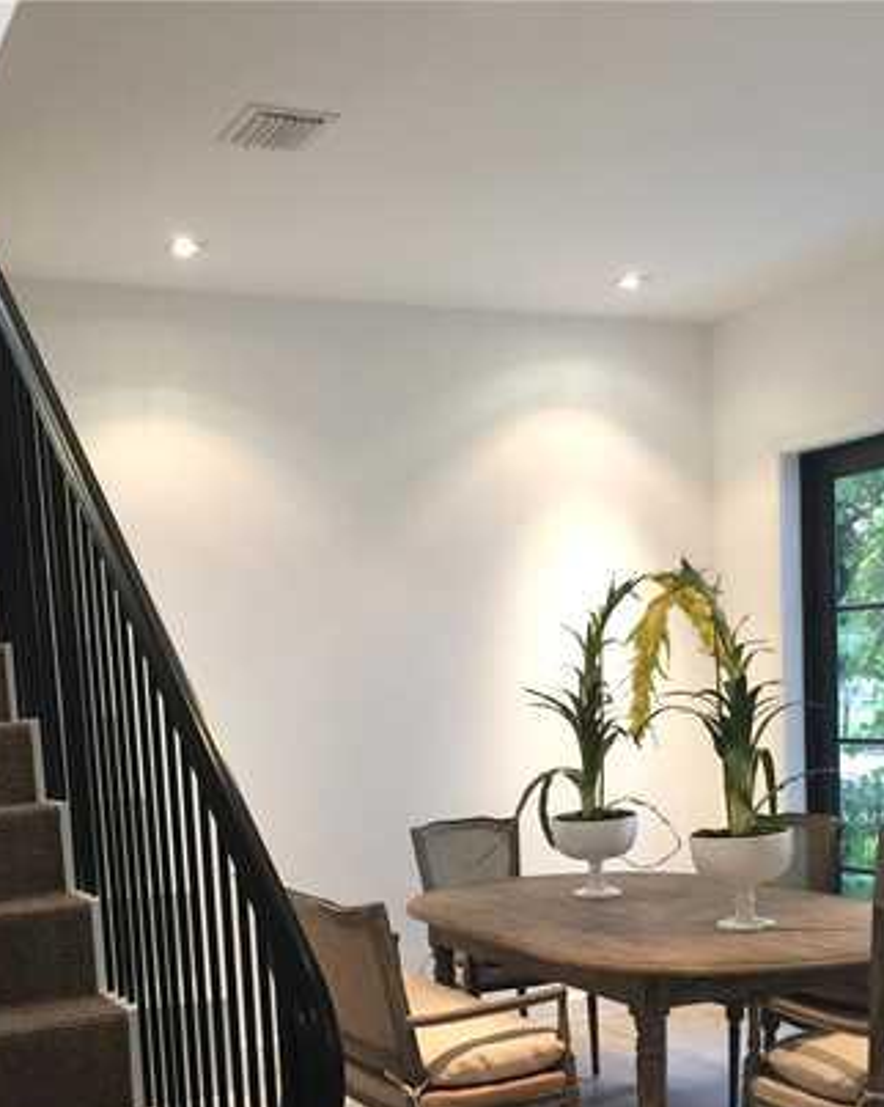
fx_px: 1473
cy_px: 876
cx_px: 450
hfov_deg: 33.4
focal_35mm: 45
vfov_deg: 39.6
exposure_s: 1/15
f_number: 2.2
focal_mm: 4.15
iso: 64
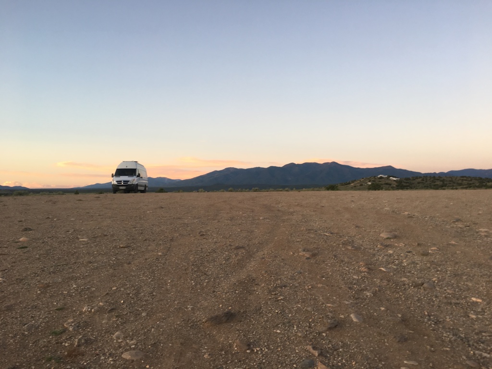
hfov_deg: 61.7
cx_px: 246
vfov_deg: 48.2
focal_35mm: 29
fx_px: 412
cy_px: 184
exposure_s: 1/60
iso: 32
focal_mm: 4.15
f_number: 2.2
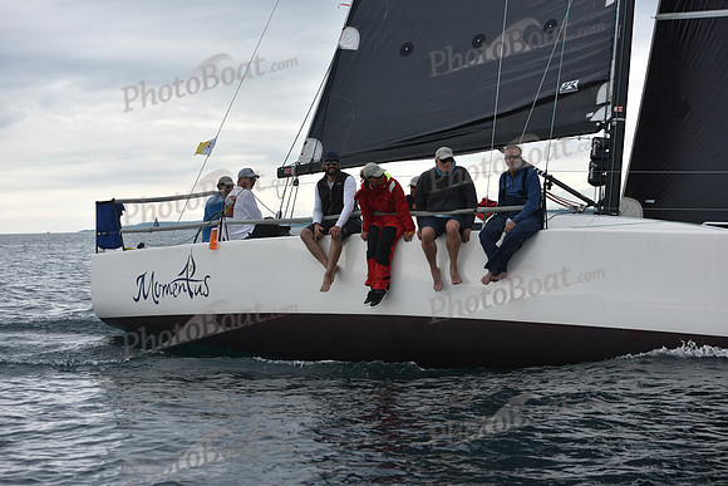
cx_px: 364
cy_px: 243
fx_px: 1416
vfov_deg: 19.5
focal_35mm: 70
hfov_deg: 28.8
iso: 250
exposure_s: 1/800
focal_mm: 70
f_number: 5
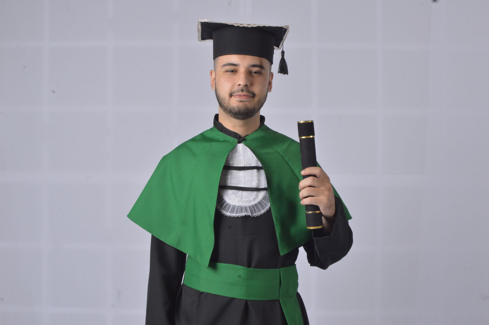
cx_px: 244
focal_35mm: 52
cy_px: 162
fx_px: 713
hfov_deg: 37.9
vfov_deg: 25.7
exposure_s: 1/100
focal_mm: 35
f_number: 18
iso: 400
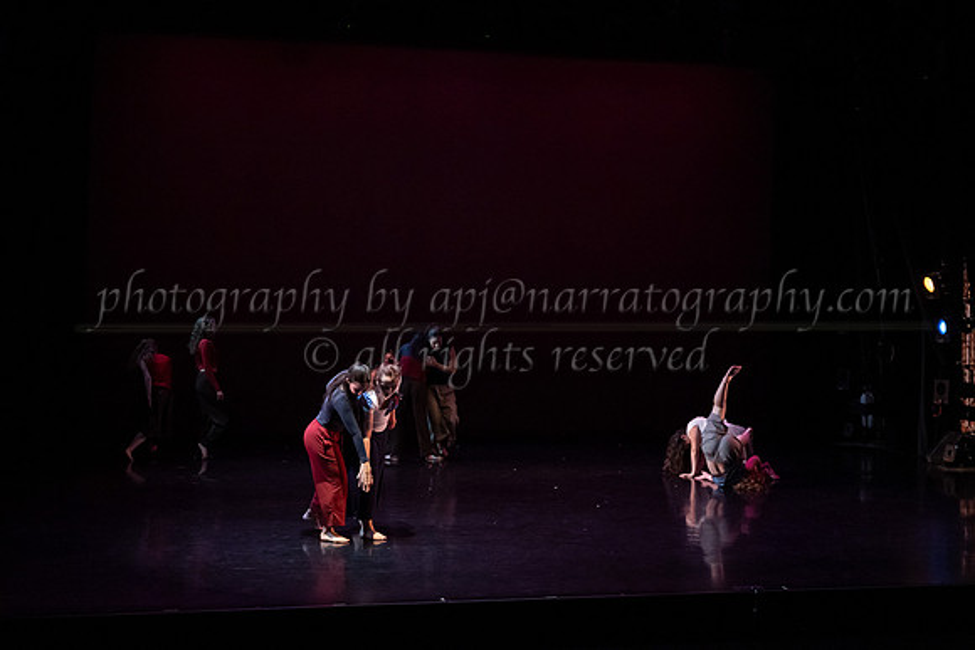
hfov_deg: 39.6
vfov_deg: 27.0
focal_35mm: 50
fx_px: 1354
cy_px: 325
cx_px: 488
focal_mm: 50
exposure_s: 1/400
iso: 4000
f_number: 4
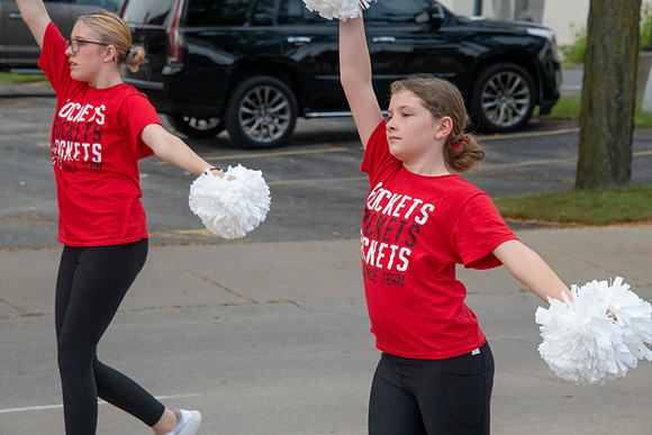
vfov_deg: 8.1
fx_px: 3079
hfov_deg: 12.1
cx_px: 326
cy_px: 218
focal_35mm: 170
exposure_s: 1/400
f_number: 11
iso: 3200
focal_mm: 170
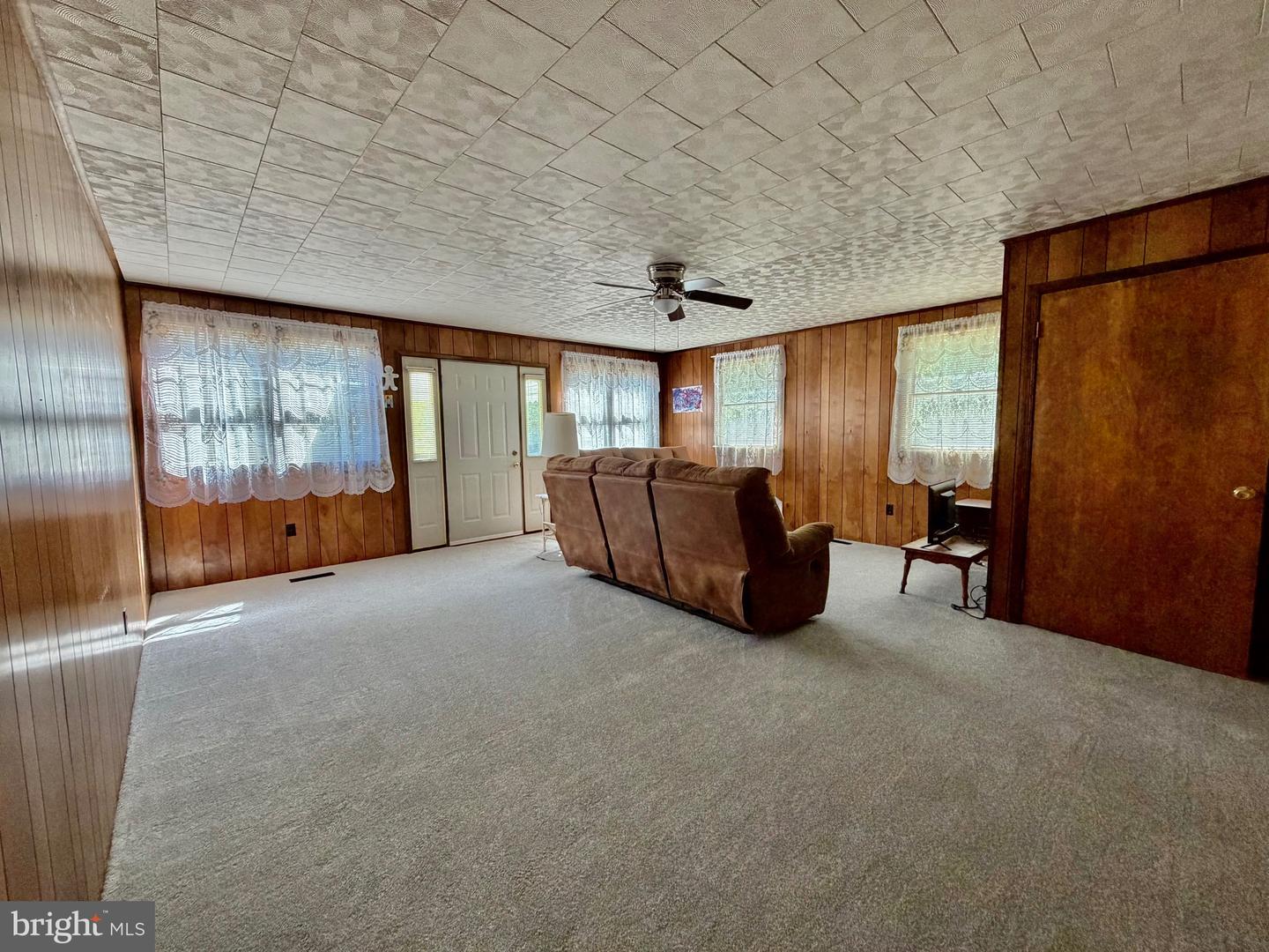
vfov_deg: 85.7
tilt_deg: -6.3
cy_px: 476
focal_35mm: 14
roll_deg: +0.5
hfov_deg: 102.1
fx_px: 513
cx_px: 634
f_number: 2.2
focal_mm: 2.22
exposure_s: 1/93
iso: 320
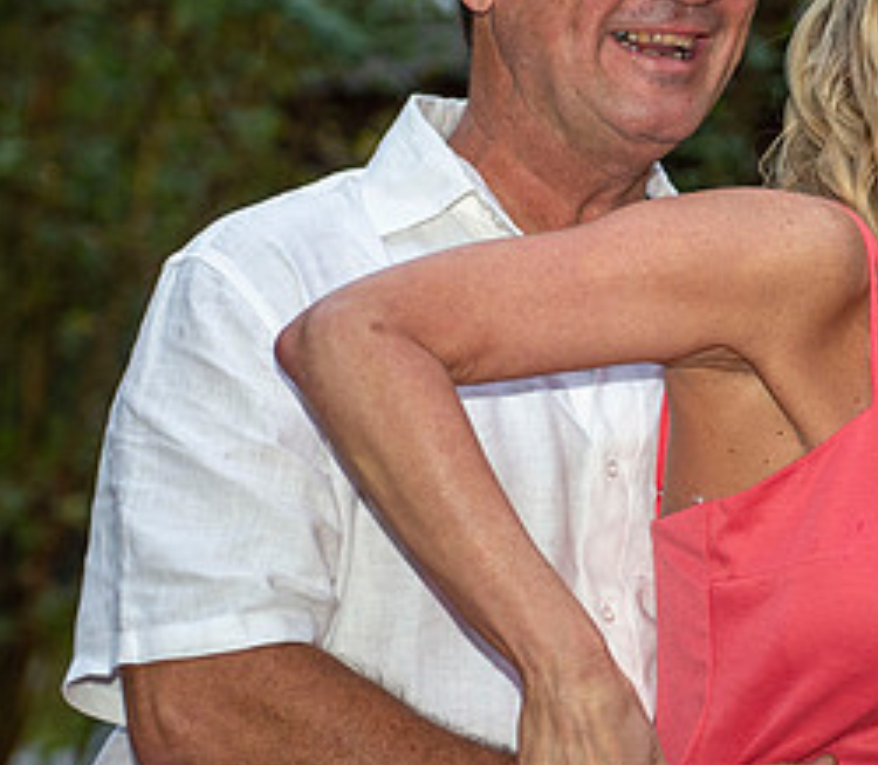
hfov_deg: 10.8
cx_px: 586
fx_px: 4631
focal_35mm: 172
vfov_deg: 9.5
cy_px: 341
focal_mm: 70
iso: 800
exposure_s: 1/200
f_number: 2.8
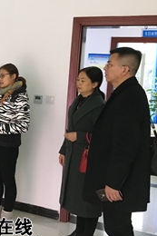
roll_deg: -4.8
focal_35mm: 58
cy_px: 90
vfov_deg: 34.3
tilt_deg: -2.7
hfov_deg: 20.6
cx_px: -65
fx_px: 380
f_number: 2.2
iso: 160
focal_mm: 4.15
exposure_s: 1/33
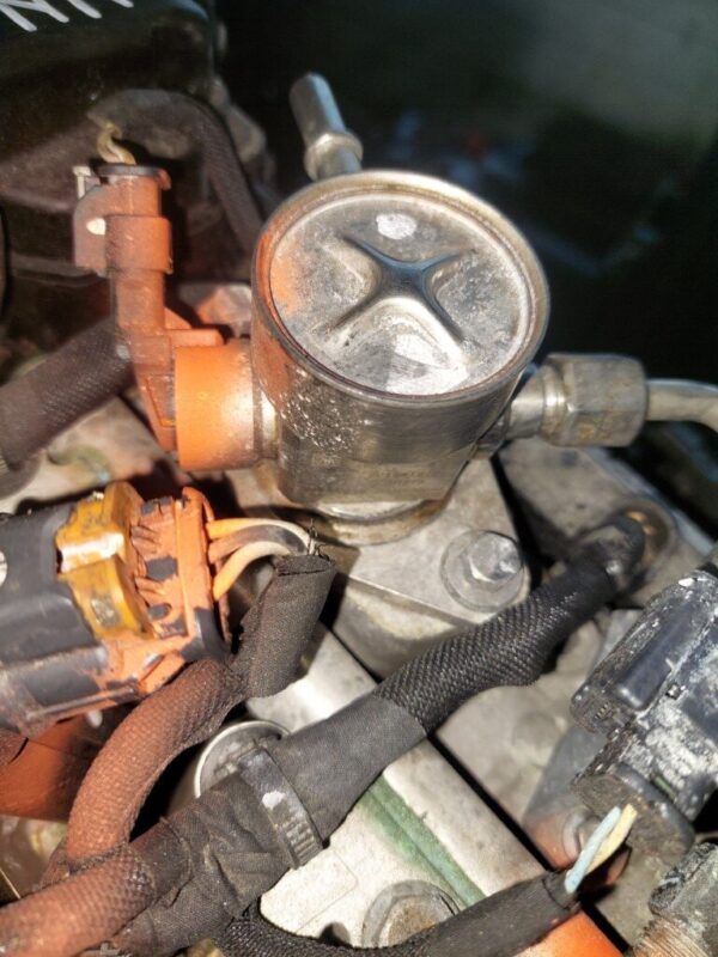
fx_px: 691
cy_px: 478
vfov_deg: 69.4
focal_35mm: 25
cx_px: 359
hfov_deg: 54.9
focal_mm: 5.23
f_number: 1.8
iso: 50
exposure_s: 1/100
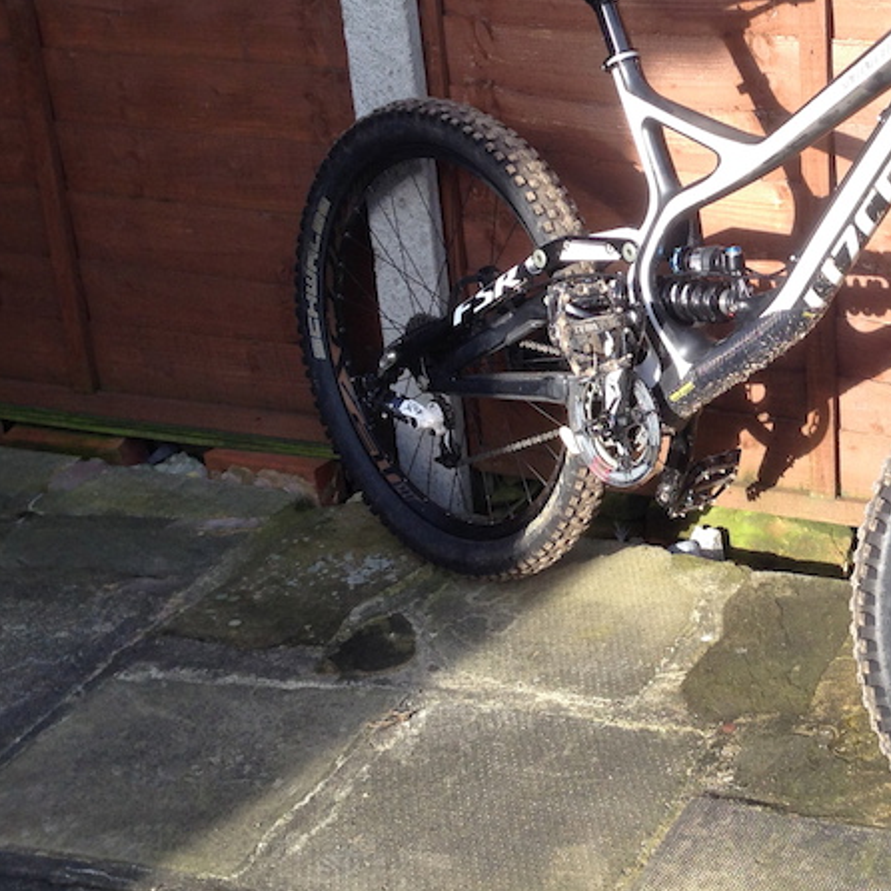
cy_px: 304
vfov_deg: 25.6
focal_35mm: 67
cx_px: 889
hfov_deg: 24.6
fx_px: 1951
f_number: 2.4
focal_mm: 4.12
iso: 50
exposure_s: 1/230
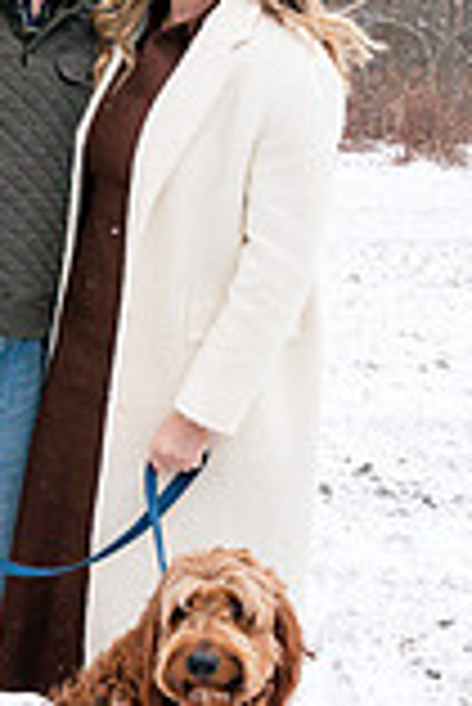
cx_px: 117
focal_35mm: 123
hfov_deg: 11.1
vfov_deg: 16.6
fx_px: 2413
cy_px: 216
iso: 1000
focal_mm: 43
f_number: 8
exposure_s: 1/250
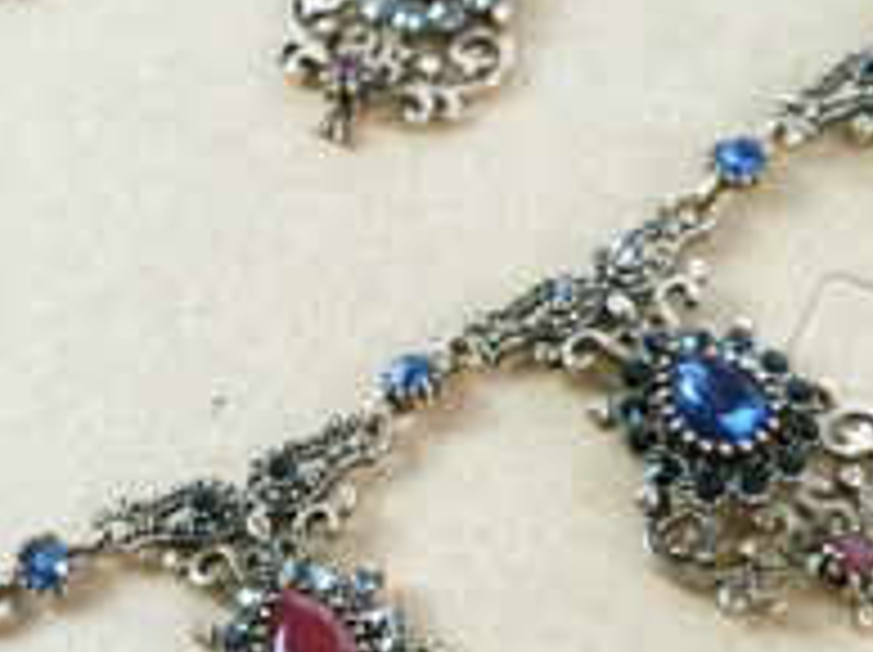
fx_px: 2368
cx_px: 58
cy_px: 330
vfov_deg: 15.7
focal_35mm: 94
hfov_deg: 20.4
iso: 50
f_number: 1.8
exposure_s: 1/120
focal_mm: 5.4
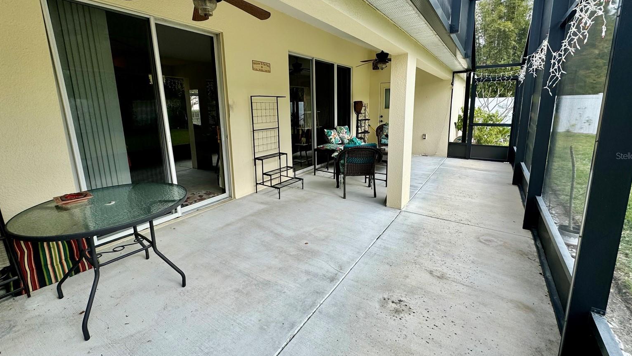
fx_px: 268
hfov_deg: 99.3
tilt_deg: -10.4
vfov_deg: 66.8
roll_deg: +1.1
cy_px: 156
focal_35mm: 16
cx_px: 324
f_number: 2.2
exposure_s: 1/362
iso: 40
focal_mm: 2.22
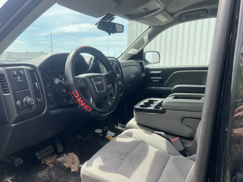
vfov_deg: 53.1
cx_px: 122
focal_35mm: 26
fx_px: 183
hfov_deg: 67.3
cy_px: 91
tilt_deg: -6.5
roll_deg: -1.0
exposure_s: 1/808
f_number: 1.5
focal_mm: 5.7
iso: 50
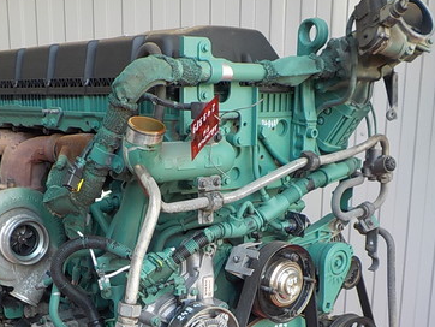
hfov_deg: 35.9
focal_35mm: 53
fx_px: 666
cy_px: 251
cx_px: 155
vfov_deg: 27.1
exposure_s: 1/60
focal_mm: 4.1
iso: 125
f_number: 3.3
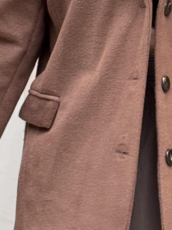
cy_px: -79
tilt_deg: -0.3
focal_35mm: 217
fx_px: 1438
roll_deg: -0.1
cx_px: 107
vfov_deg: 9.0
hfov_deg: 6.8
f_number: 1.78
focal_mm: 6.76
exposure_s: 1/64
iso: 100
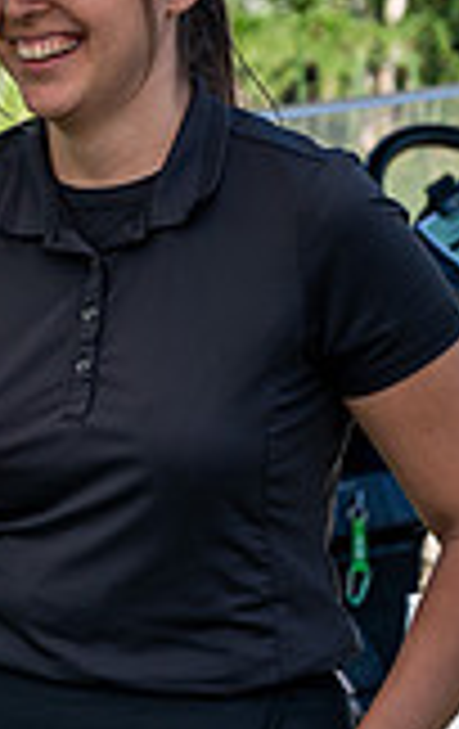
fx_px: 4201
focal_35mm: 211
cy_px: 396
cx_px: -414
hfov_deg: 6.1
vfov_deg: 9.9
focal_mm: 58
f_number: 4
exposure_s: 1/800
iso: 200
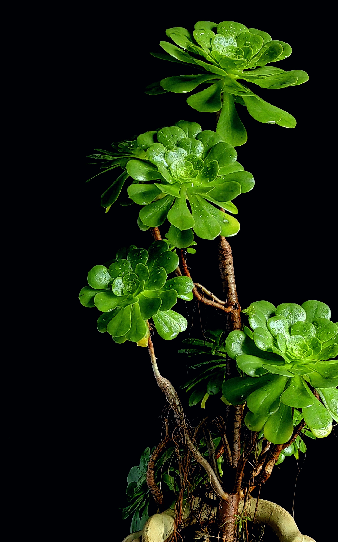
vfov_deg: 30.1
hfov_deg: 19.1
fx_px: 1002
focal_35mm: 68
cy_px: 319
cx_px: 220
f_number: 1.8
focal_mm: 5.54
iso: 80
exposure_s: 1/50
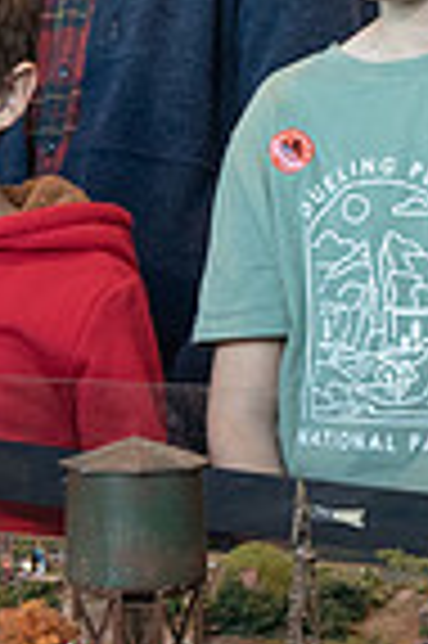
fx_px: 2127
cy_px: 244
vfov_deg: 17.2
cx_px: 257
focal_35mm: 119
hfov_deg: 11.5
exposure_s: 1/160
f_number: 6.3
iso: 2000
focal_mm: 21
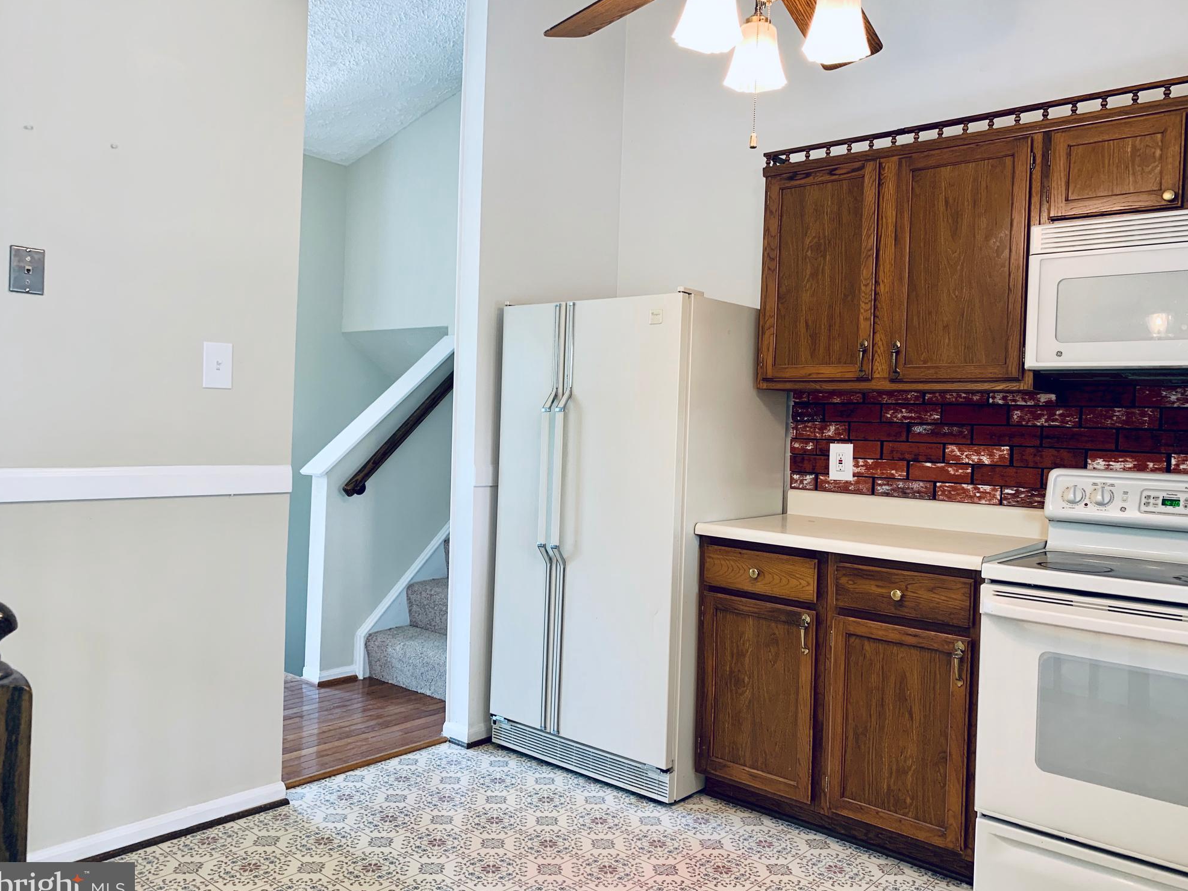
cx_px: 601
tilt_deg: -0.4
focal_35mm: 27
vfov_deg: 51.4
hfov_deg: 65.3
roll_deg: -2.8
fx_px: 927
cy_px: 449
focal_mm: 4.25
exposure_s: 1/60
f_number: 1.8
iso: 64
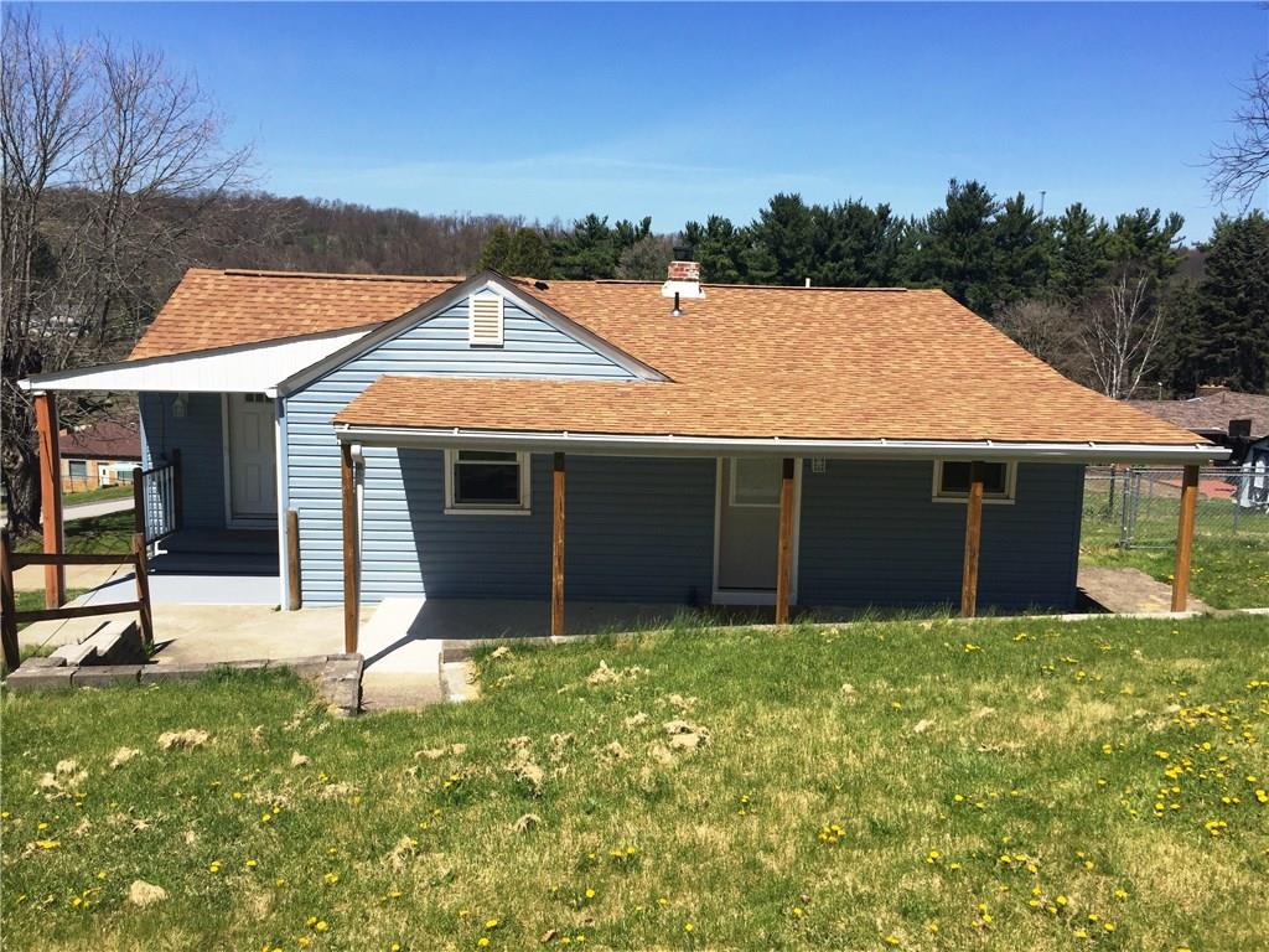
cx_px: 634
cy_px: 476
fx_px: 1063
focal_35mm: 29
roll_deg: -1.9
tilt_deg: -8.6
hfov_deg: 61.7
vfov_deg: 48.2
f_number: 2.2
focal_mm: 4.15
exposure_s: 1/2198
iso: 32
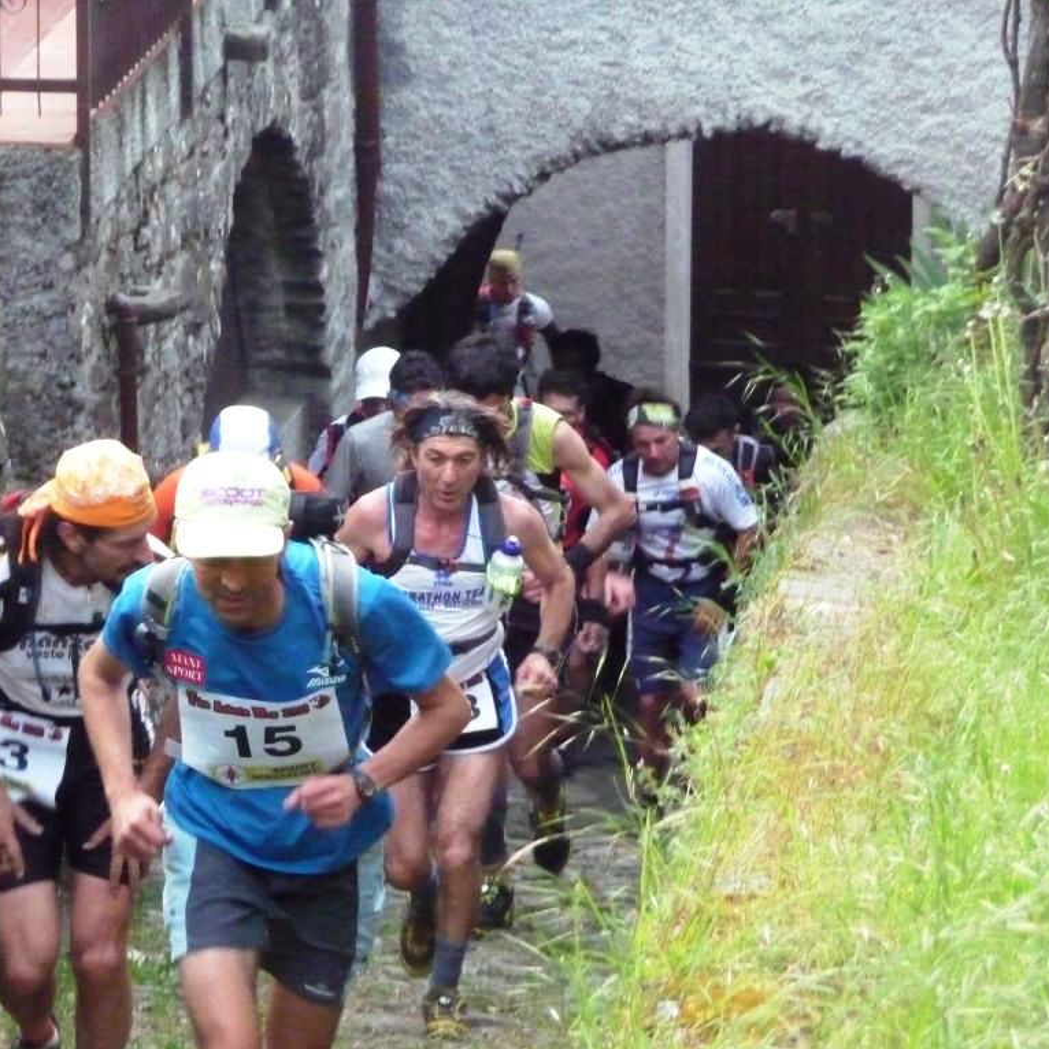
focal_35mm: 201
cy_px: 524
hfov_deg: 8.7
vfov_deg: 8.7
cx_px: 427
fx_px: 6891
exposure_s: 1/60
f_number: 4.8
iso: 1600
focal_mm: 29.1
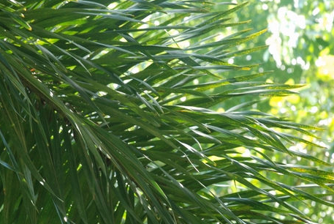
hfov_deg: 8.4
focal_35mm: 246
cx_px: 112
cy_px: 114
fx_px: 2285
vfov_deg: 5.6
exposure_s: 1/45
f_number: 5.6
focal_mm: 100
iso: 400
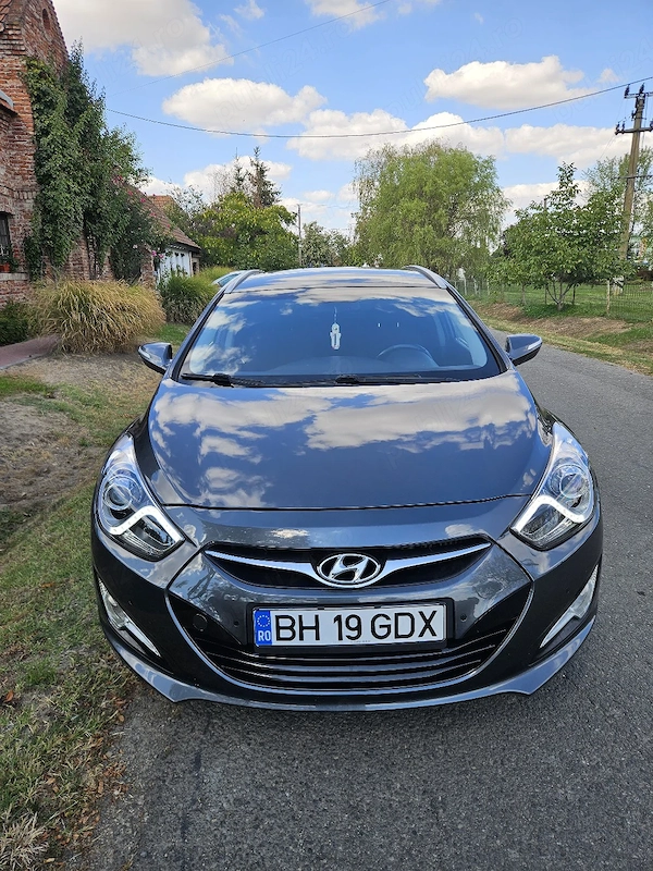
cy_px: 436
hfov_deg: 58.9
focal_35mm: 23
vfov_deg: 73.9
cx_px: 326
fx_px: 578
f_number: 1.8
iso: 25
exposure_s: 1/833
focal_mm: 5.4
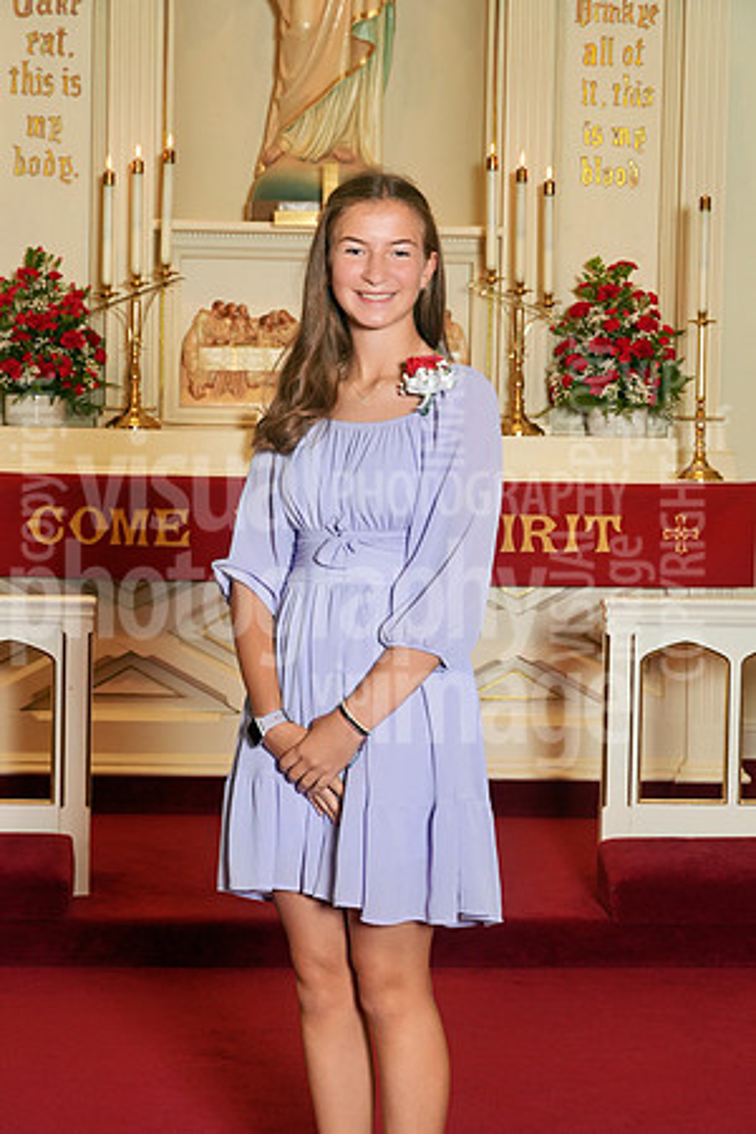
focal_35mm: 88
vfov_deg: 23.0
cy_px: 567
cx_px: 378
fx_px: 2788
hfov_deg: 15.4
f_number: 8
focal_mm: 59
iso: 800
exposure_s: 1/100
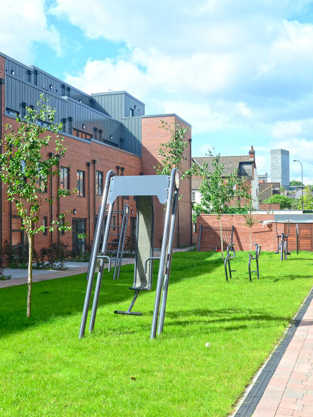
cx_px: 110
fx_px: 563
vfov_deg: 40.6
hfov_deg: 30.9
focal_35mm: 47
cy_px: 205
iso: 320
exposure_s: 1/500
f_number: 8
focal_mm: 21
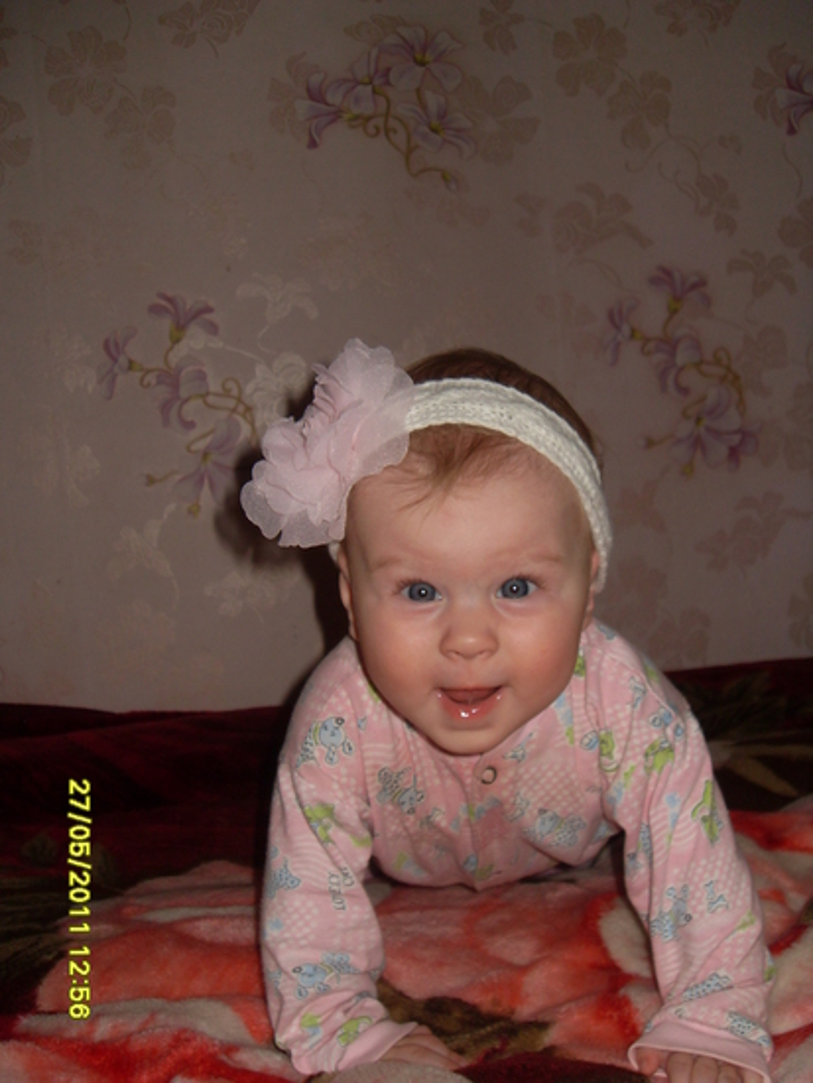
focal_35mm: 37
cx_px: 406
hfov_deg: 38.7
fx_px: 1158
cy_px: 542
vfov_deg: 50.1
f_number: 2.8
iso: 100
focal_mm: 6.3
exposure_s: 1/45
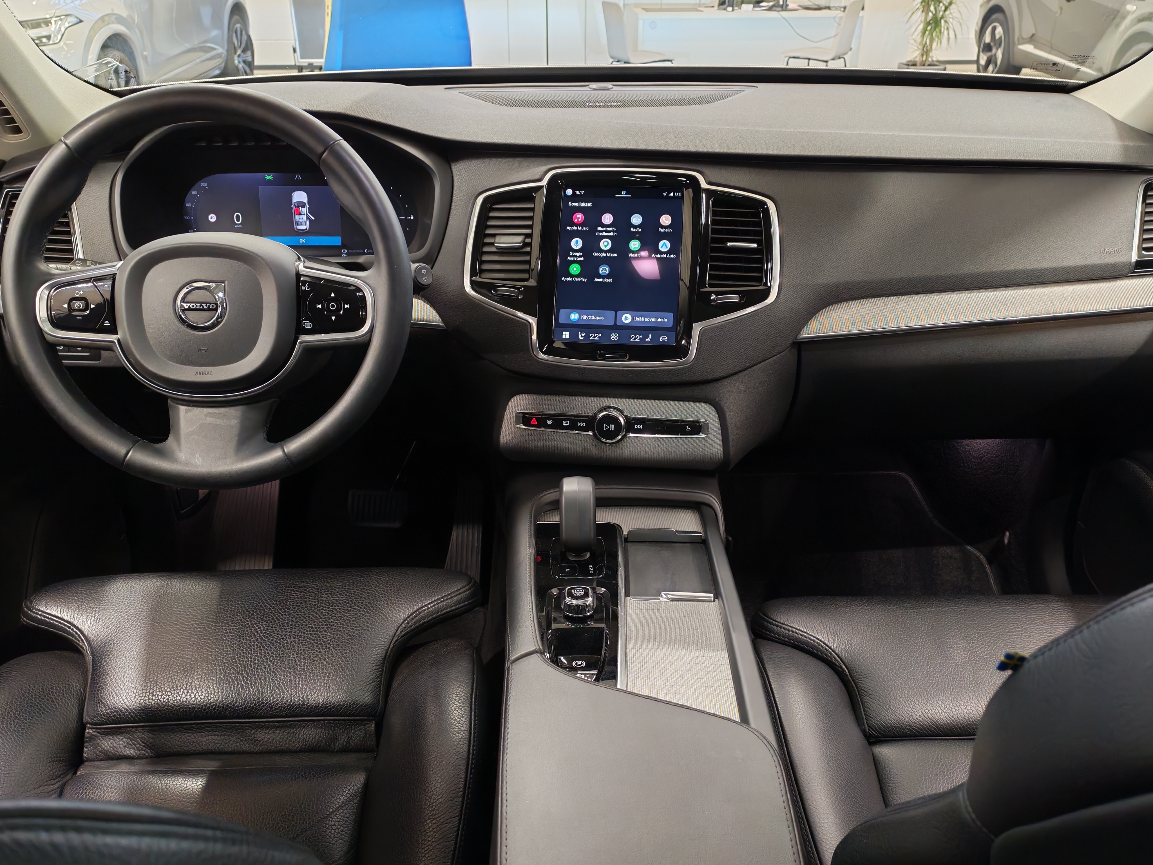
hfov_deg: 58.4
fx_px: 1033
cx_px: 576
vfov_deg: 45.4
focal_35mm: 31
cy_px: 432
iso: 720
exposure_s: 1/50
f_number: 1.9
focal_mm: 6.12
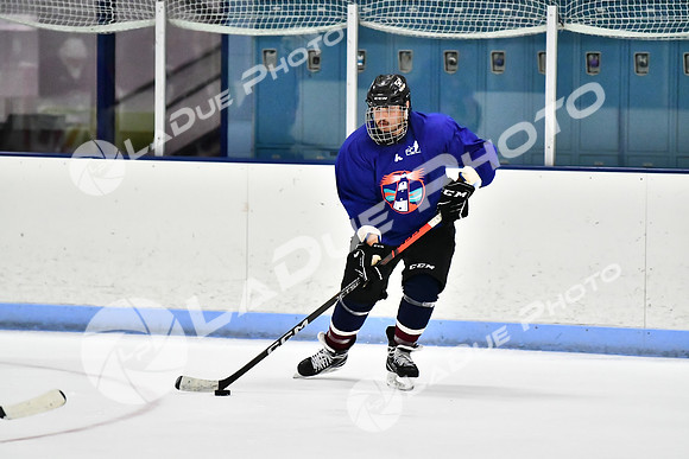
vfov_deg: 5.0
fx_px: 5312
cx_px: 344
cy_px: 230
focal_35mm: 278
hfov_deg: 7.4
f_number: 2.8
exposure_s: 1/1600
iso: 8000
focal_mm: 185
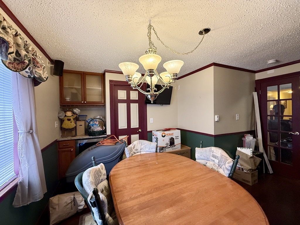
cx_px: 150
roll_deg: +0.4
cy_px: 112
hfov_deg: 102.1
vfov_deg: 85.7
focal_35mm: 14
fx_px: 121
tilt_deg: -0.6
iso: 320
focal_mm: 2.22
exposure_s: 1/120
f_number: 2.2
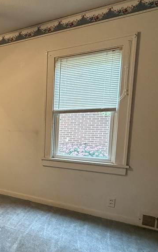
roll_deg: +1.8
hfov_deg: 29.8
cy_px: 146
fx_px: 227
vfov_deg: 57.8
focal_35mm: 33
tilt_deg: -7.6
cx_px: -52
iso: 500
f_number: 2.2
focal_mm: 2.22
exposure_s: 1/60
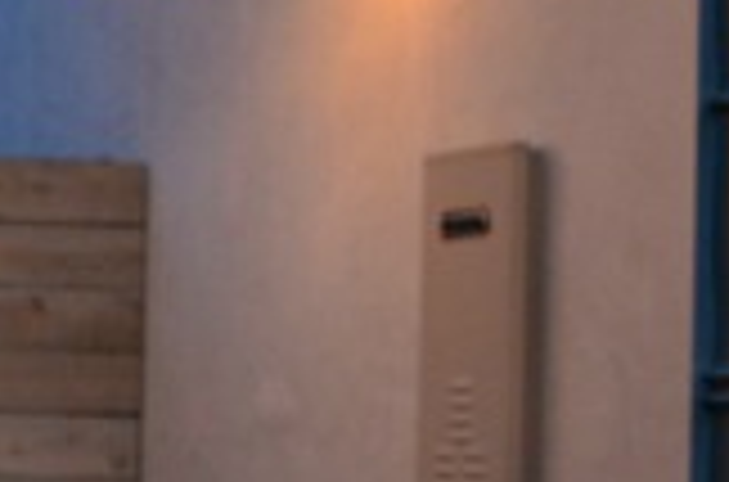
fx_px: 4351
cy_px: 572
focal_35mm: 215
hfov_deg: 8.9
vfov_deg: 6.3
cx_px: -796
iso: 800
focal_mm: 29
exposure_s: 1/15
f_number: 4.5
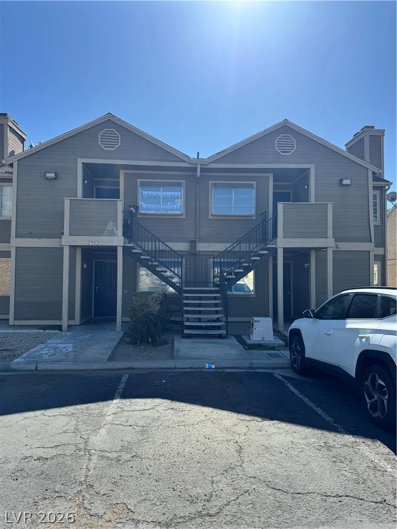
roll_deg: -0.4
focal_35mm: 24
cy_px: 264
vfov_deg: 71.6
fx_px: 367
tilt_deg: +4.0
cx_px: 198
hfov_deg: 56.8
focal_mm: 6.76
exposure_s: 1/4608
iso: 80
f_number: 1.78
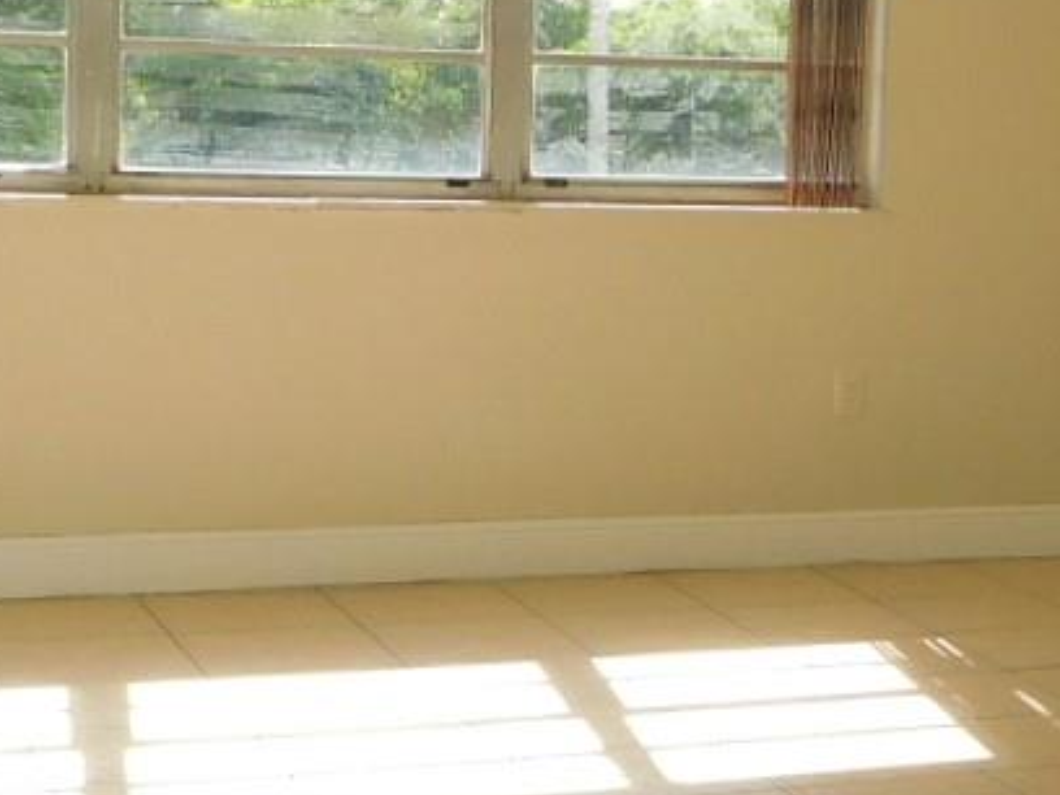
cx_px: 1312
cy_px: 400
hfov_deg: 18.8
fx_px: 3001
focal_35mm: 98
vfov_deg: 15.1
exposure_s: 1/400
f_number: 3.4
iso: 125
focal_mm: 4.5
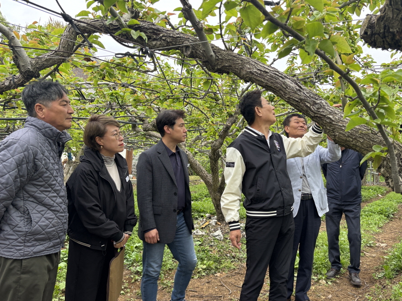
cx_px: 230
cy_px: 165
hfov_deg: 59.7
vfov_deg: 46.7
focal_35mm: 30
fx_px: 348
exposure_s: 1/121
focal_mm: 5.96
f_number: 1.6
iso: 64
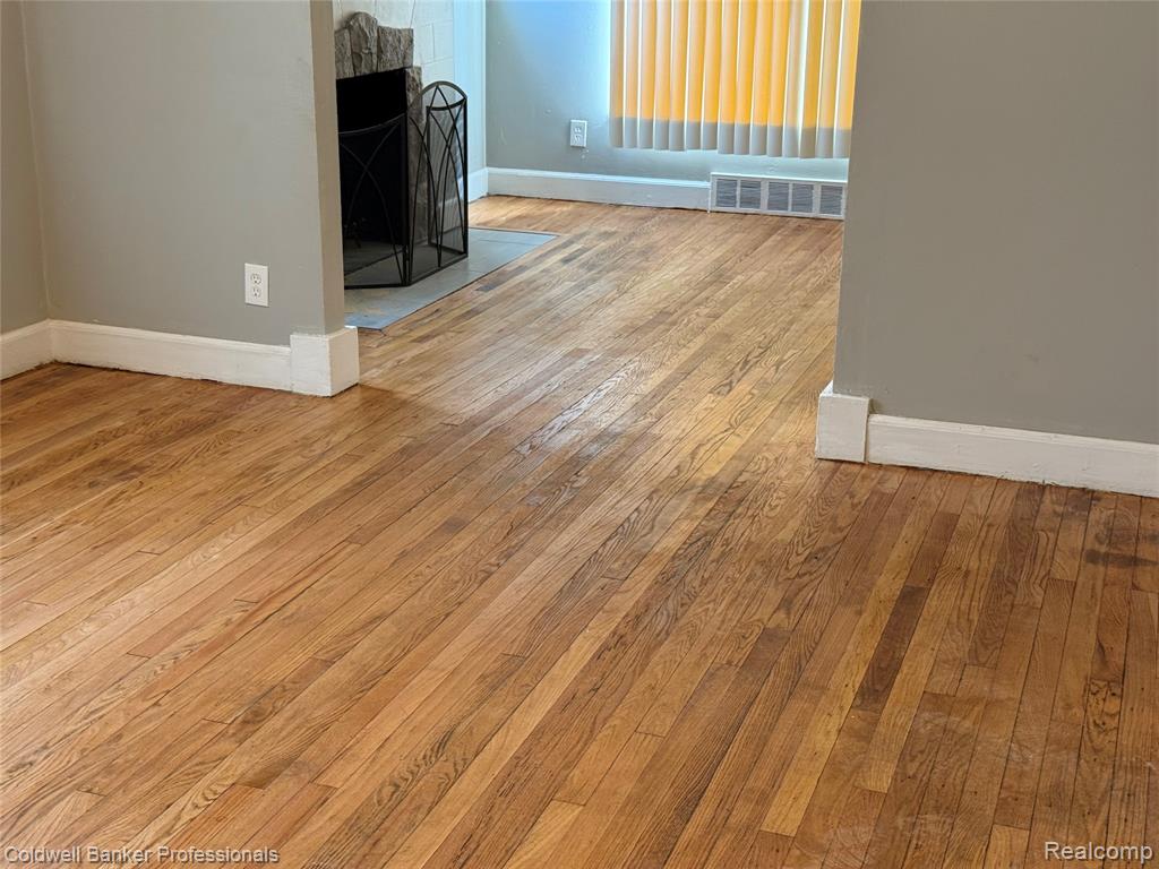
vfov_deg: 30.3
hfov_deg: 39.7
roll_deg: -0.3
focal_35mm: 48
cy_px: 434
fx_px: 1607
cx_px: 580
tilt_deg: -17.8
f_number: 1.78
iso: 160
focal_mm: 6.76
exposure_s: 1/60
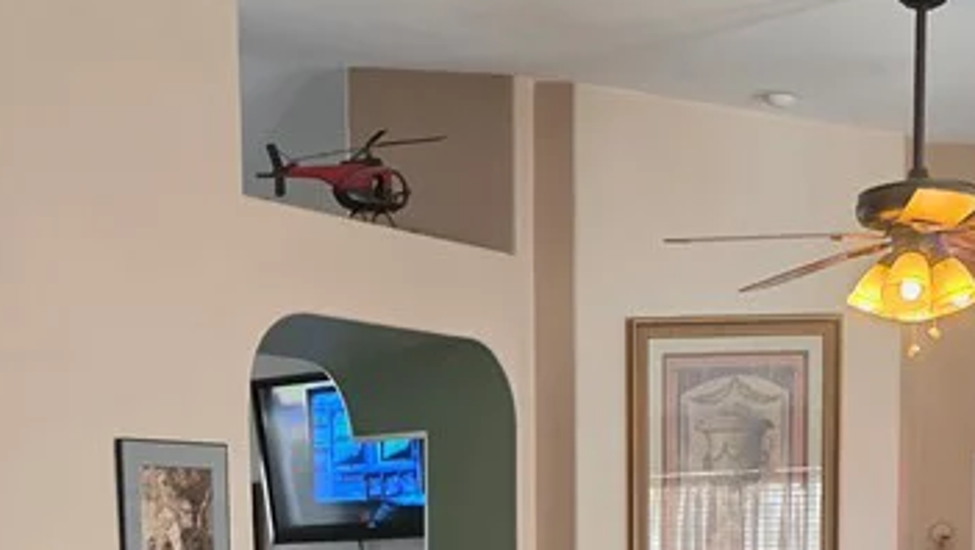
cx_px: 336
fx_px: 1889
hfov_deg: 28.8
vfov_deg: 15.3
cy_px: 817
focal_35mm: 73
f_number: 1.7
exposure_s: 1/120
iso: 400
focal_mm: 6.3
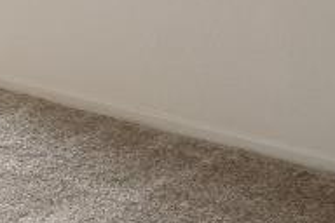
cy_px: -309
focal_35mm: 133
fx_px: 1238
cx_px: -813
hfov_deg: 9.5
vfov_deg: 9.3
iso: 400
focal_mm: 17
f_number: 8
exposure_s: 1/10
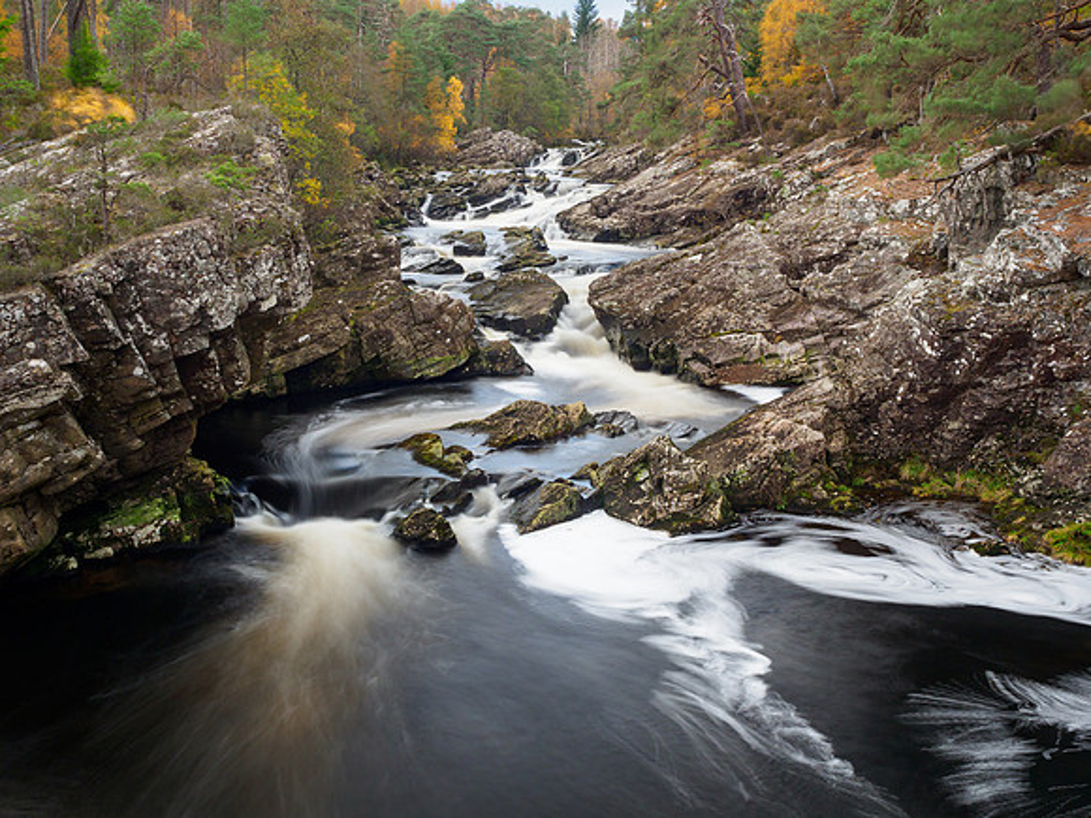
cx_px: 546
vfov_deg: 37.7
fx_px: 1198
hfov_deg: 49.0
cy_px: 409
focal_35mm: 38
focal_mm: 19
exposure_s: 5
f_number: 7.1
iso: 200
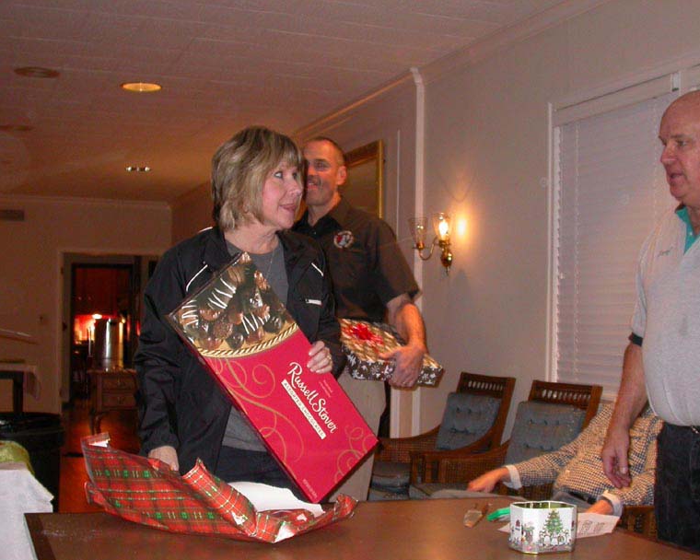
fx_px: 1036
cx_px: 338
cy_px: 353
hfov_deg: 37.3
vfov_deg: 30.1
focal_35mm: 50
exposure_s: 1/60
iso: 200
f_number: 2.6
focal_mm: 7.85
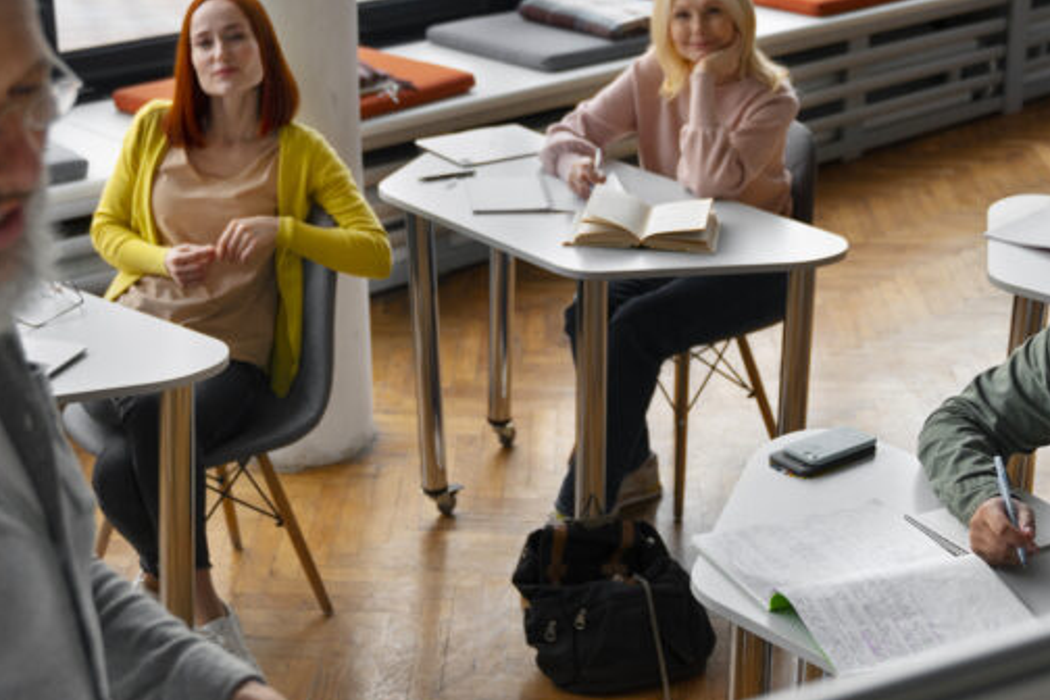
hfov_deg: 31.0
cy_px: 293
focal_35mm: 65
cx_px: 540
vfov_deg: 20.9
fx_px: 1896
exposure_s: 1/320
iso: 400
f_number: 2.8
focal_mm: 32
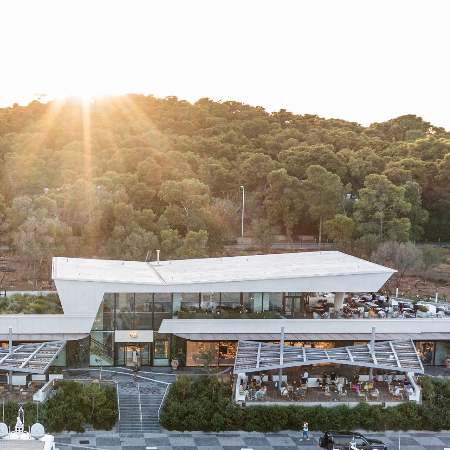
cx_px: 42
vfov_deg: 28.7
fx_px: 868
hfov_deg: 28.0
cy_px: 323
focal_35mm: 59
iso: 100
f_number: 4
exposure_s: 1/100
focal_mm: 10.26
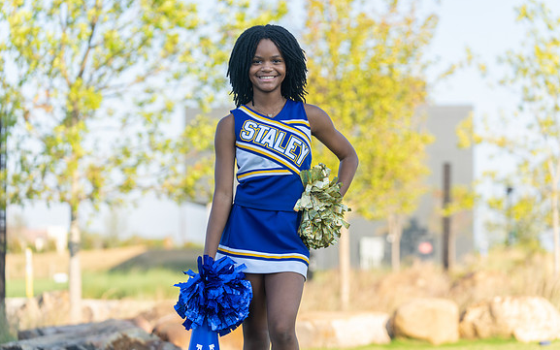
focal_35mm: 108
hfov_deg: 19.3
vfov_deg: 12.1
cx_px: 280
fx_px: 1649
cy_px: 181
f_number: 3.2
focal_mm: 104
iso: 125
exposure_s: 1/400
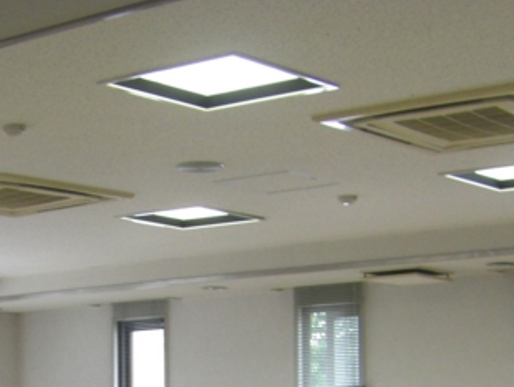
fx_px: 1456
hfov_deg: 19.9
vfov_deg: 14.5
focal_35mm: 98
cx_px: 133
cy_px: 487
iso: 125
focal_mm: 6.3
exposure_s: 1/50
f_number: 3.5
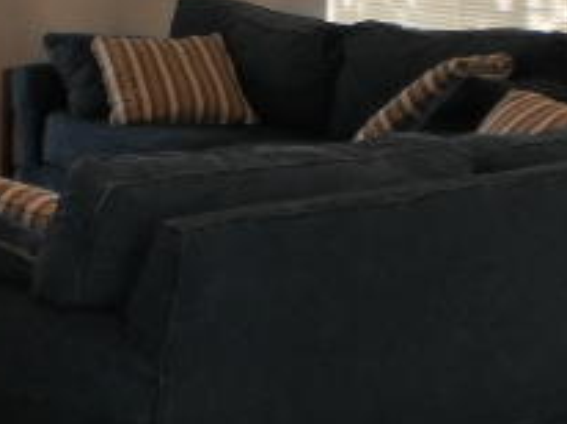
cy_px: -206
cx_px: 138
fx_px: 1832
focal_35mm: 112
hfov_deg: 17.5
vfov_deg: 12.6
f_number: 3.1
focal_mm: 6.3
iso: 125
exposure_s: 1/30
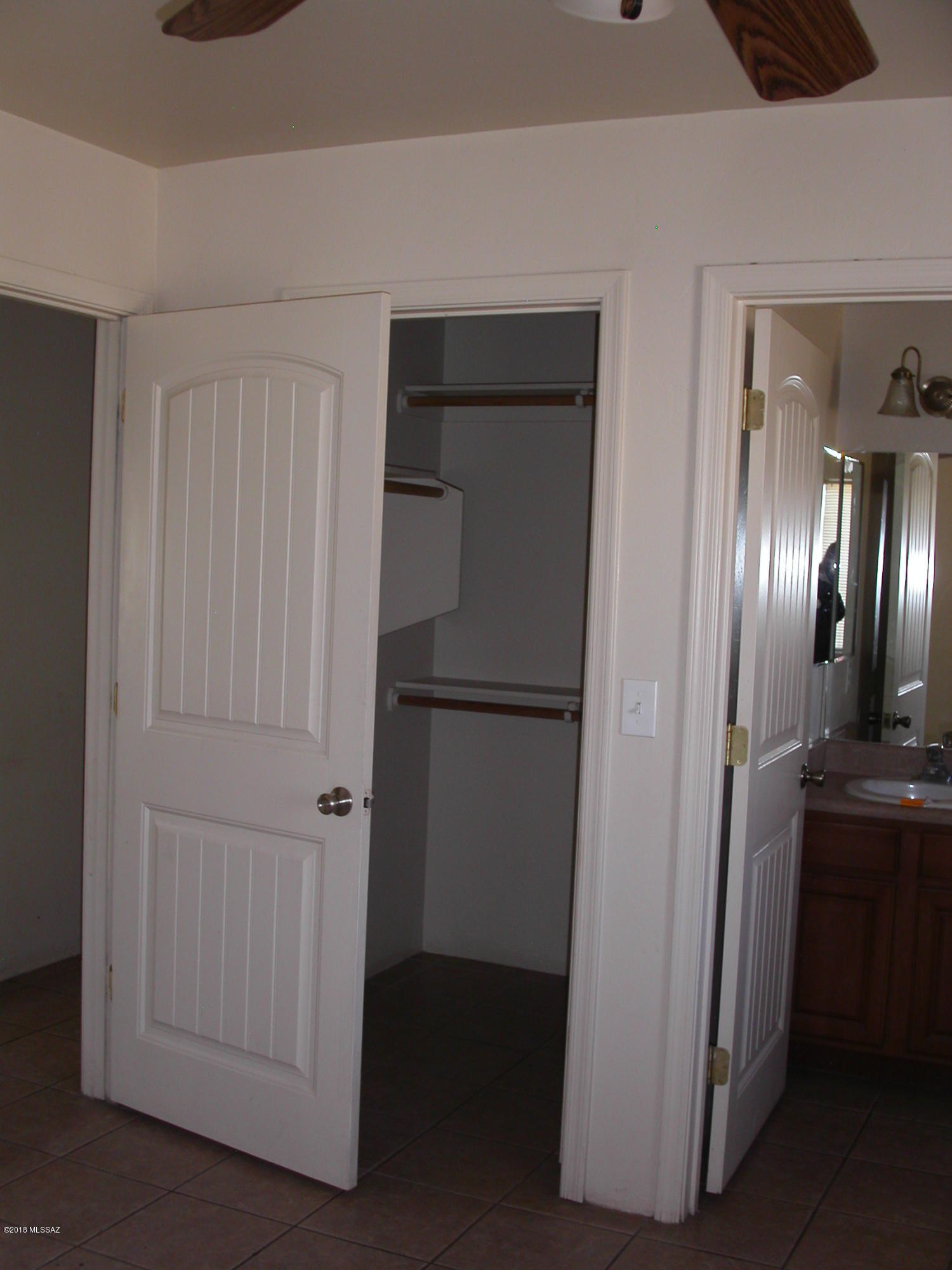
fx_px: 1393
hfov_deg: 37.7
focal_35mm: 38
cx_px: 476
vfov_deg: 49.0
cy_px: 635
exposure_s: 1/30
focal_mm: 7.8
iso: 100
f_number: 2.8
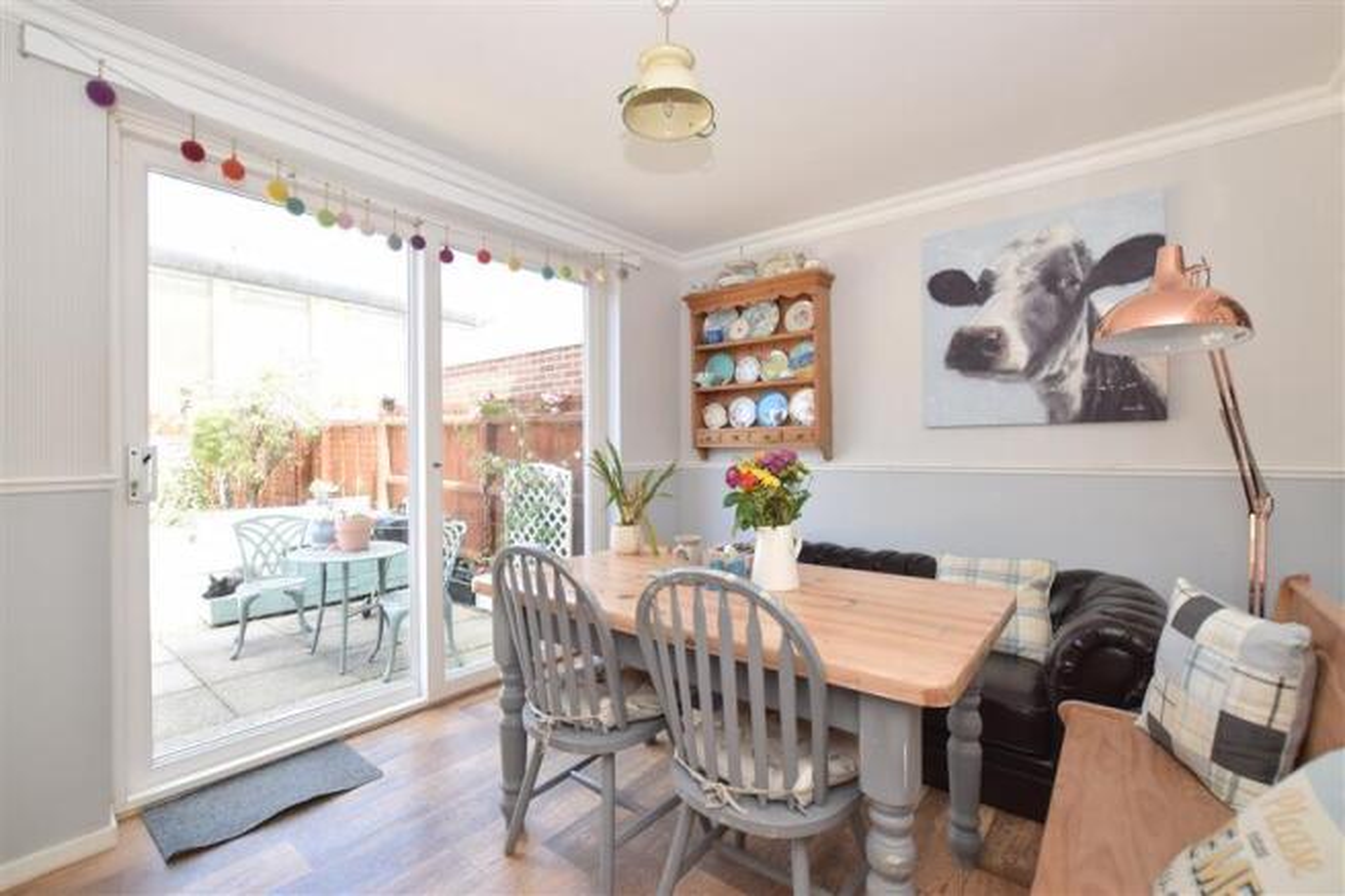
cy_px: 448
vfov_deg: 77.3
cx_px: 672
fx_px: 560
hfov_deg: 100.4
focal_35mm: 15
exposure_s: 1/60
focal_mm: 10
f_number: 6.3
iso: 400
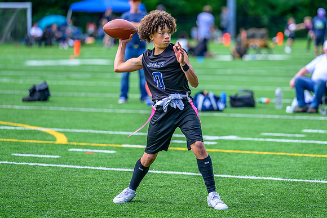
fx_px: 1946
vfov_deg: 6.4
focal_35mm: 214
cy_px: 82
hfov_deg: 9.6
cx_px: 180
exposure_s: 1/2000
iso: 250
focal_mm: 170
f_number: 2.8
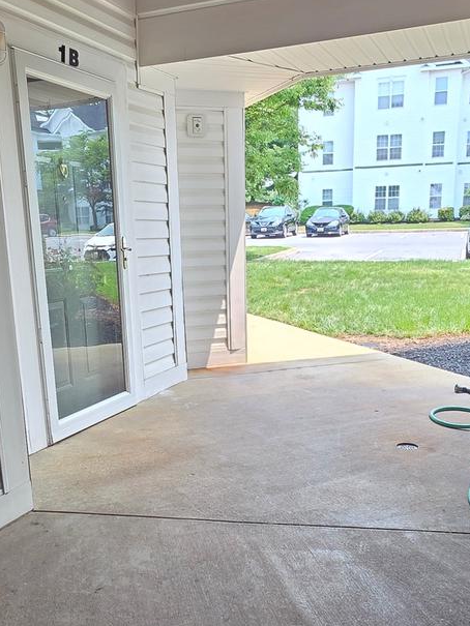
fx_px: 597
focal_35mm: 33
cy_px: 387
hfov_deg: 43.0
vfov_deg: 54.8
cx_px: 229
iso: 32
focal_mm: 2.2
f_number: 1.9
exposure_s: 1/120
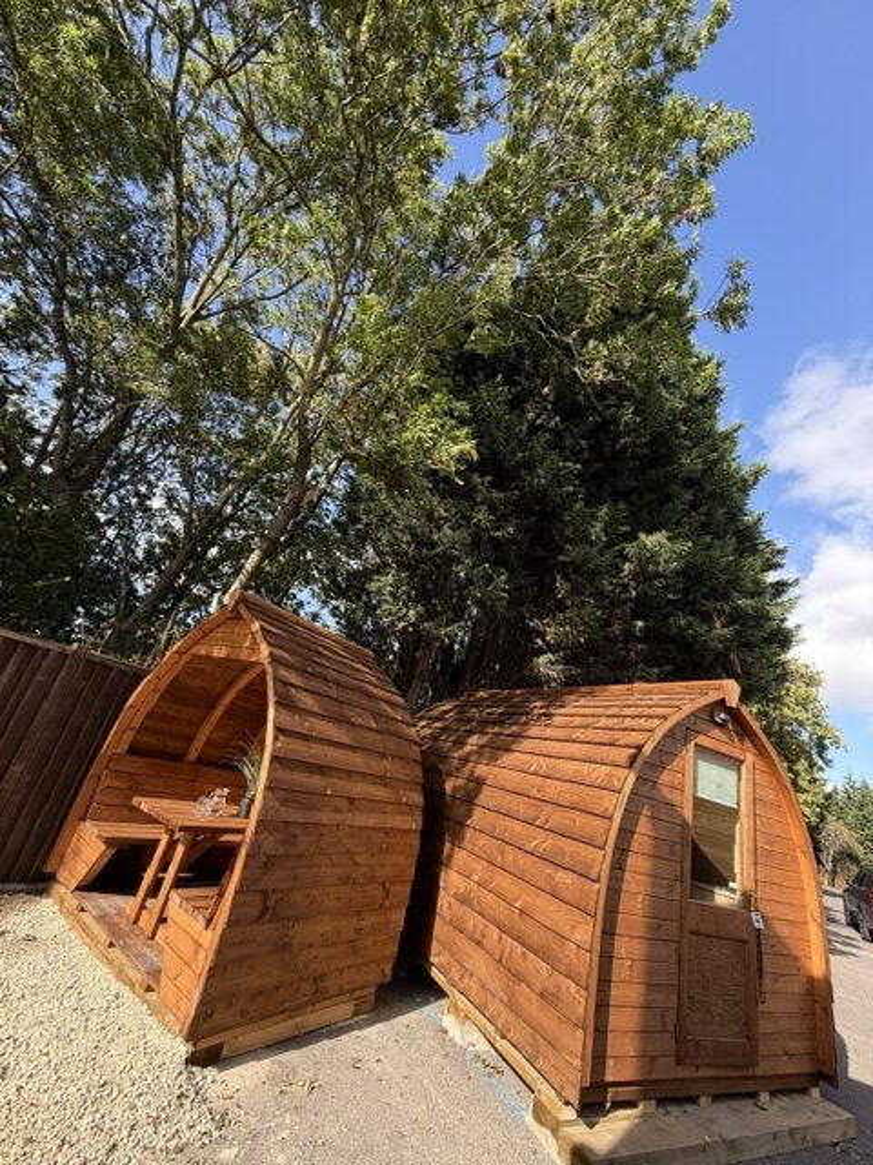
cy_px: 582
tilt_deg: +21.4
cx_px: 436
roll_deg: -15.4
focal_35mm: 14
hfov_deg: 85.7
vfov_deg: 102.1
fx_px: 471
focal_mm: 2.22
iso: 50
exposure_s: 1/304
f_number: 2.2
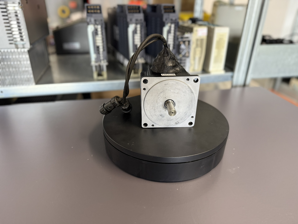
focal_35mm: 24
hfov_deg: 71.6
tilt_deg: -28.2
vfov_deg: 56.8
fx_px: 207
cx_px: 149
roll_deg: -1.1
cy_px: 112
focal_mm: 6.76
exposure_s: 1/50
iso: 250
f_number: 1.78
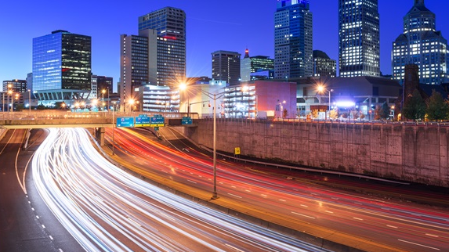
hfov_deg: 58.0
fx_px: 405
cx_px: 226
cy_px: 106
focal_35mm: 34
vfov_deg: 34.6
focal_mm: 31
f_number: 11
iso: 64
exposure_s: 30
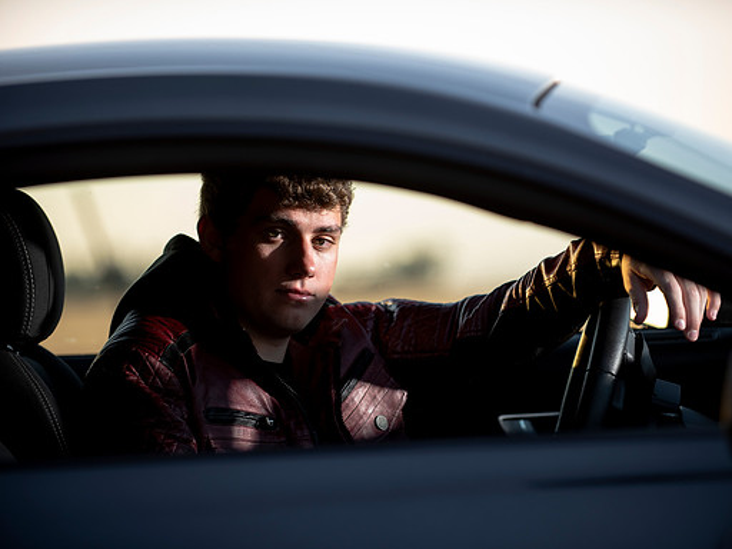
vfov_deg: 8.8
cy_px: 275
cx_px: 403
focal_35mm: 169
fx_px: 3574
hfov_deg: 11.7
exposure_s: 1/250
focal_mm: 155
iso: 200
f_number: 2.8
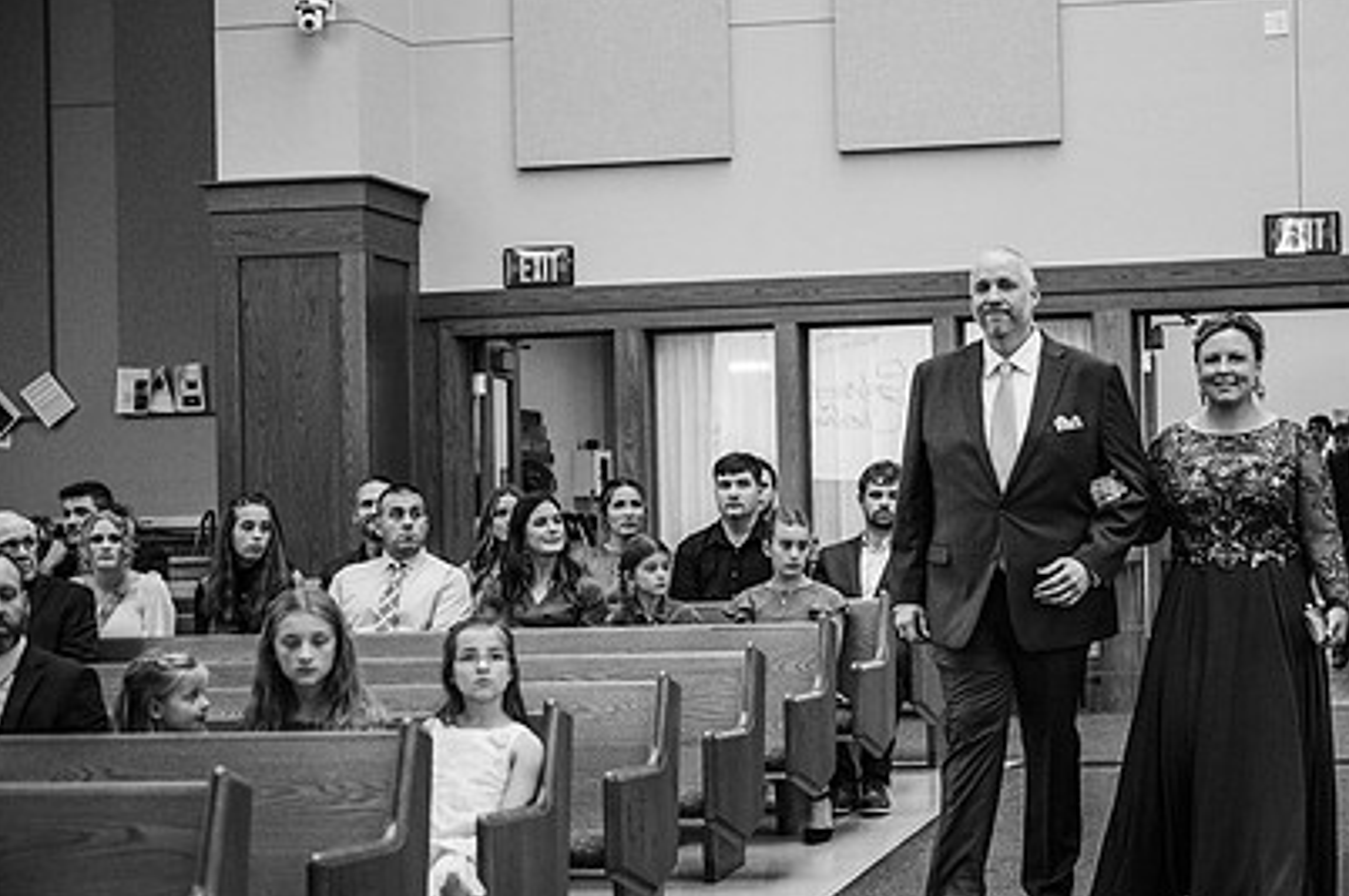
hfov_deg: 25.8
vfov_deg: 17.4
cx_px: 950
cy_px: 540
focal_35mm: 78
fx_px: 2919
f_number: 2.8
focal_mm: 54
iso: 2000
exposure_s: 1/250
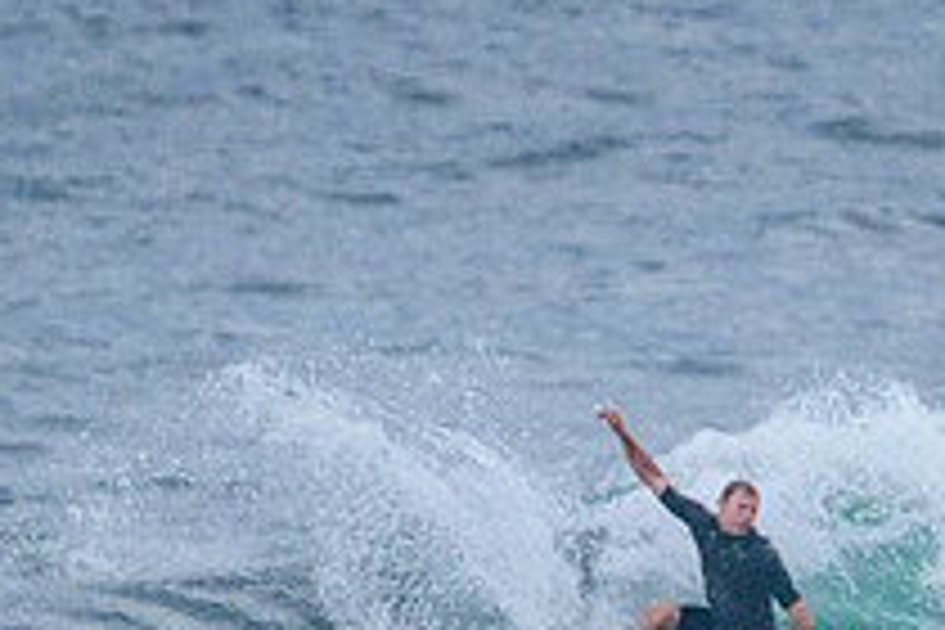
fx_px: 79873
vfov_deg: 0.5
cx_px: 927
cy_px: 708
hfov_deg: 0.7
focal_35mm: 3043
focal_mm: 800
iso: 3200
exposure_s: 1/2000
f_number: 11
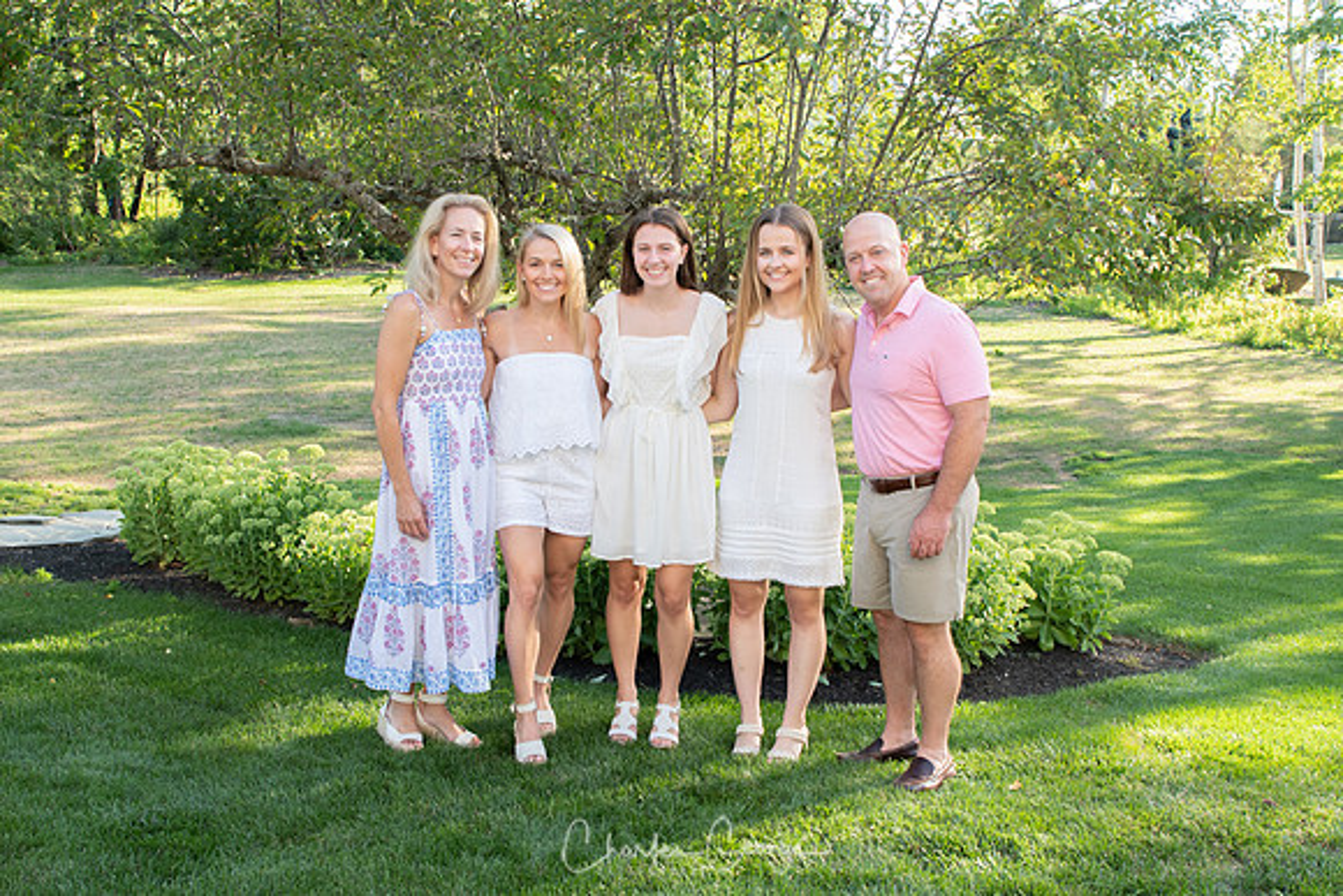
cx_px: 672
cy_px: 448
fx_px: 1343
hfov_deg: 53.1
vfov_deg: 36.9
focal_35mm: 36
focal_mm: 24
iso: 400
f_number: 5.6
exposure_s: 1/125
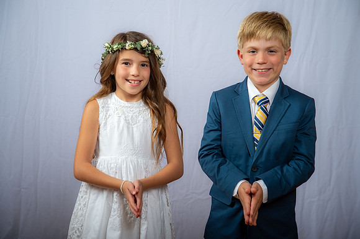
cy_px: 120
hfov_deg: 28.9
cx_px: 180
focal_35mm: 70
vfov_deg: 19.4
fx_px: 700
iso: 250
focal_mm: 70
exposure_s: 1/200
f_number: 5.6
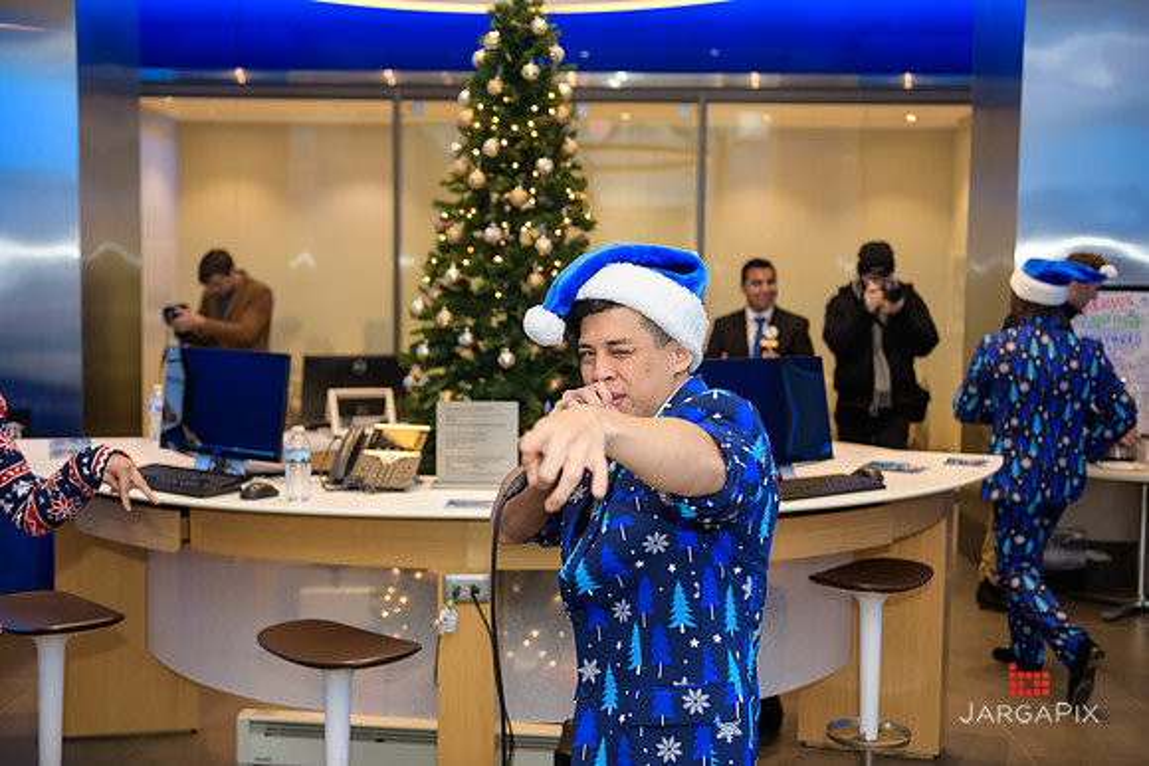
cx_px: 574
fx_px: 1405
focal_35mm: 44
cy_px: 383
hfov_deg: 44.5
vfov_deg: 30.5
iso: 400
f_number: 3.2
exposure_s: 1/125
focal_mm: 44
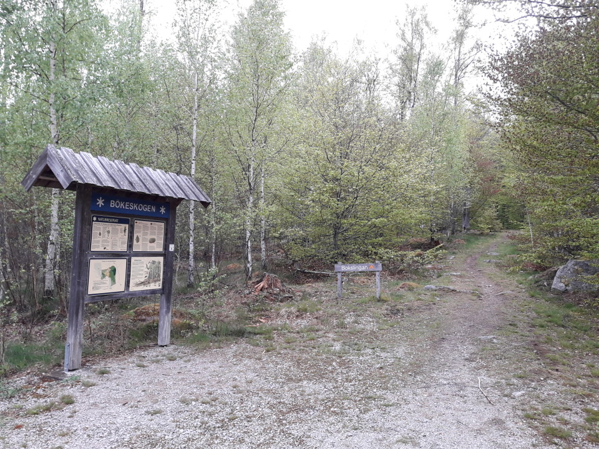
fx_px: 485
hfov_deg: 63.4
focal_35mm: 28
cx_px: 300
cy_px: 224
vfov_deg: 49.7
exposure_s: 1/100
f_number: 1.9
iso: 50
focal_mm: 3.7
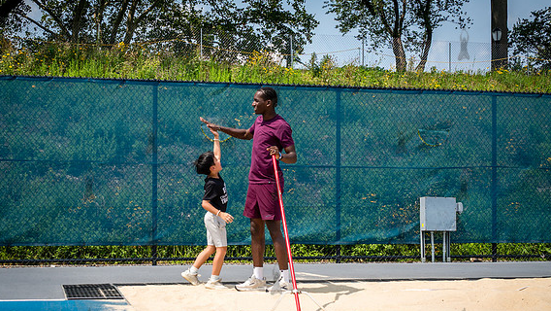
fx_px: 833
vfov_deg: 21.1
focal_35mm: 57
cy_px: 171
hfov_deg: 36.5
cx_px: 235
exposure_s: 1/640
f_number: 5
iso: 100
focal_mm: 35
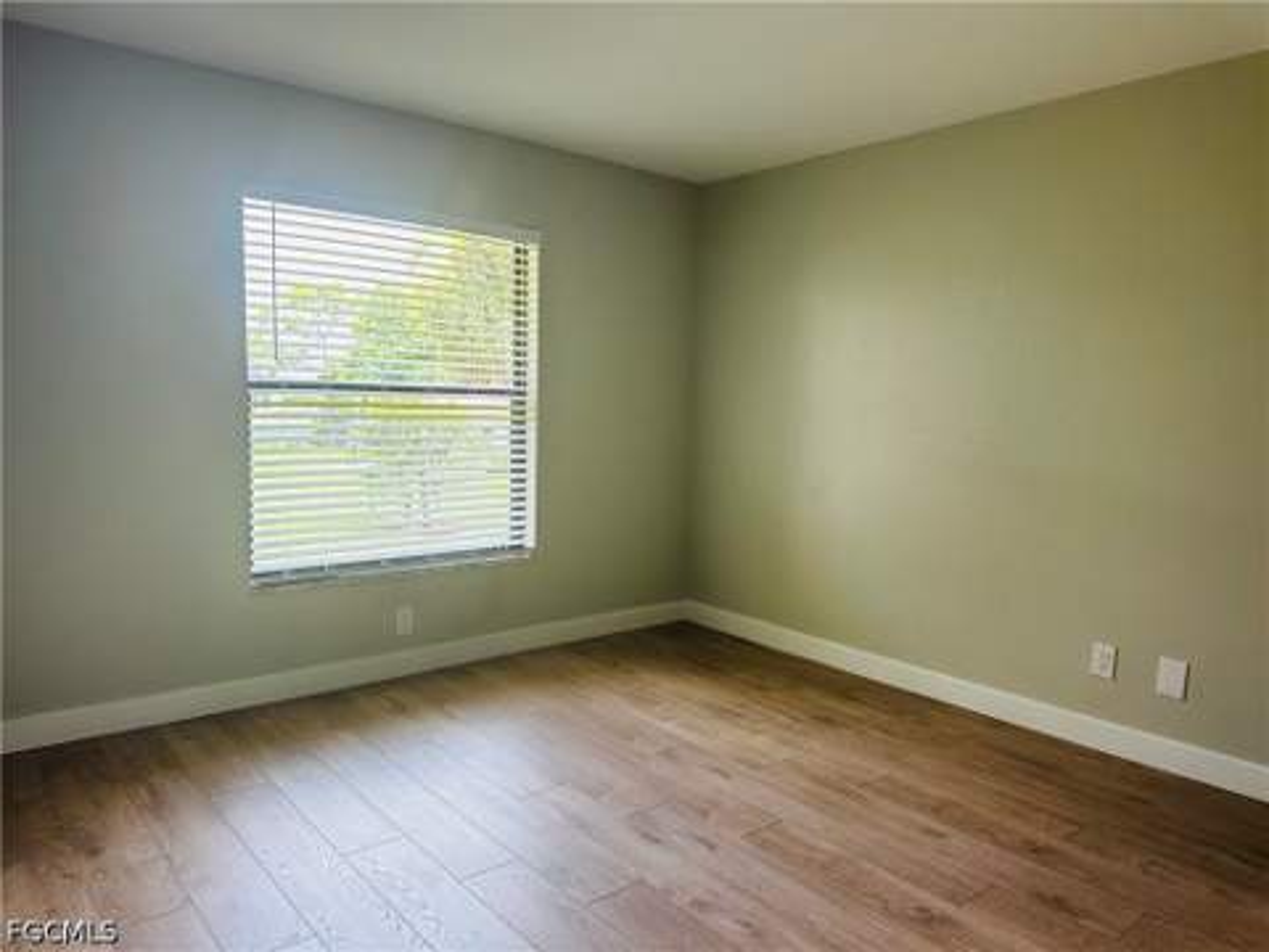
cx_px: 634
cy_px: 476
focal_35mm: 24
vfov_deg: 56.8
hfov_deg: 71.6
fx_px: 880
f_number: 1.78
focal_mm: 6.86
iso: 64
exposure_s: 1/175
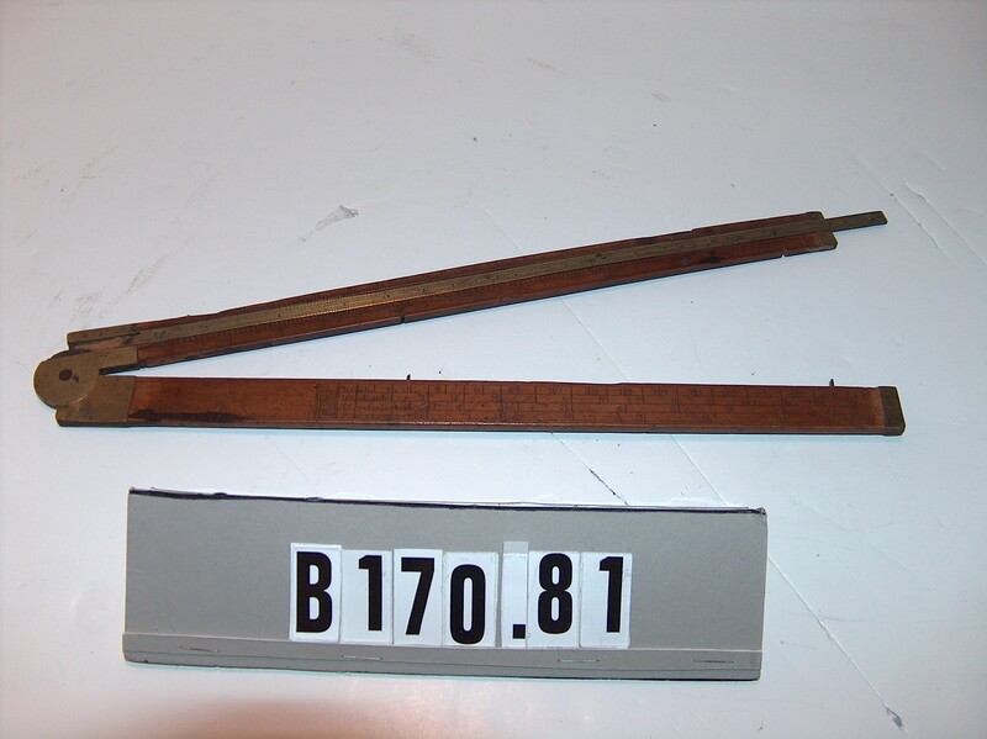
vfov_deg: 38.6
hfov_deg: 50.2
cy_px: 370
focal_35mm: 37
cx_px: 494
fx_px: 1054
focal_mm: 7.6
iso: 100
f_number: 2.8
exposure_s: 1/172
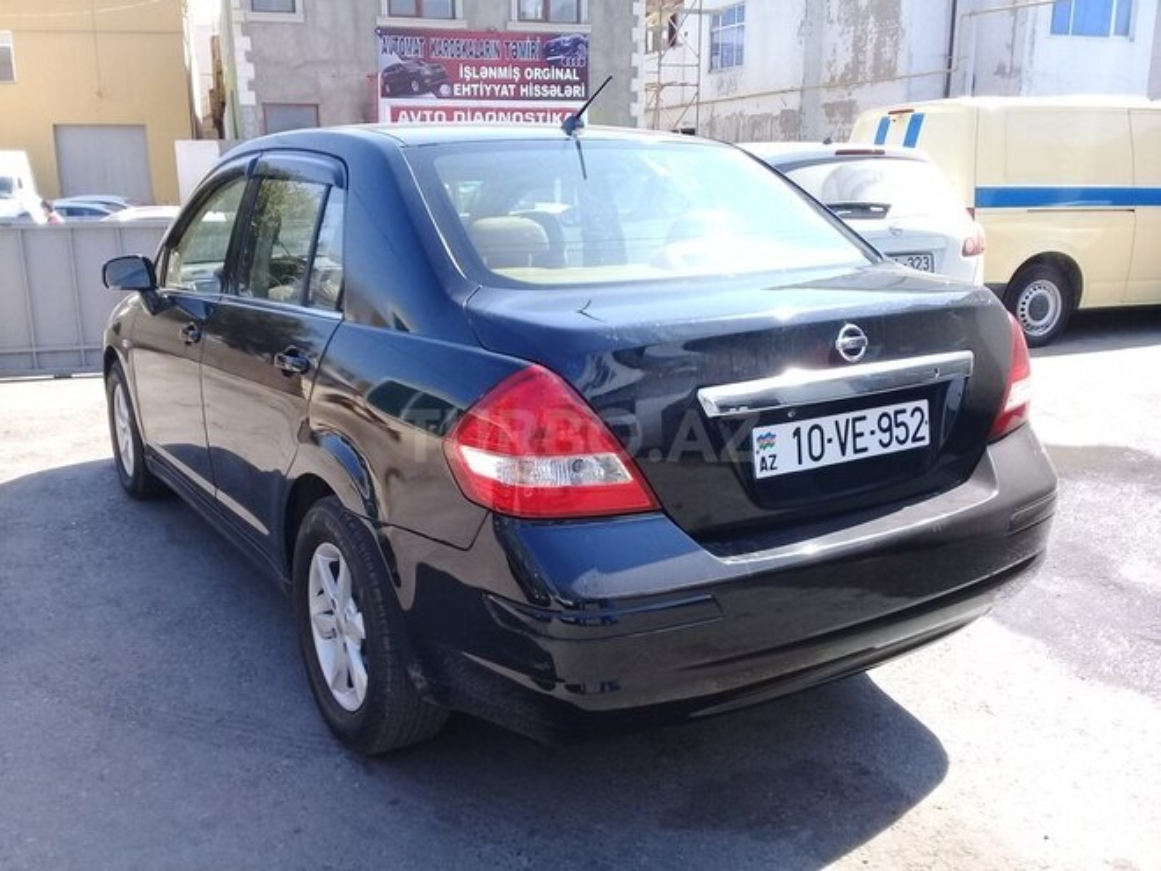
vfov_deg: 45.4
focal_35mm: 31
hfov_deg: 58.4
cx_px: 580
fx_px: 1040
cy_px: 436
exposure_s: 1/323
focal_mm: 3.3
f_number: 2.2
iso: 50
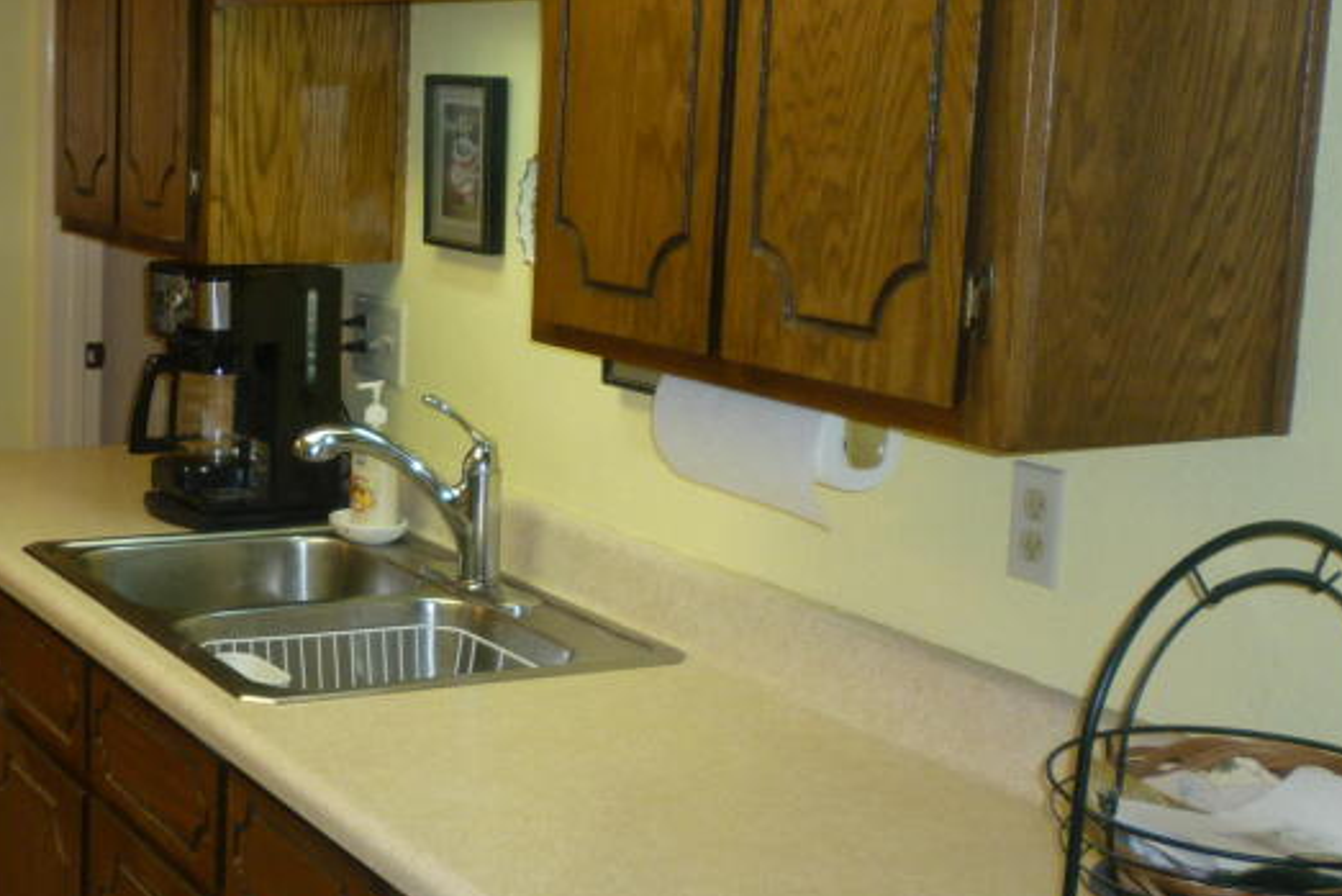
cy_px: 483
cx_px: 349
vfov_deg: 23.0
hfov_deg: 33.3
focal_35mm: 59
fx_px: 2200
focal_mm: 5.2
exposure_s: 1/30
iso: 100
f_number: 3.3
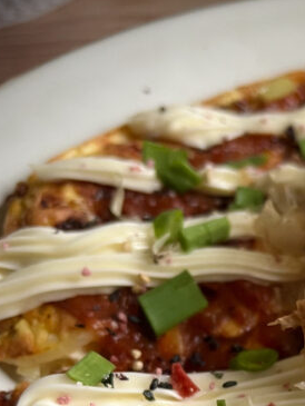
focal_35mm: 73
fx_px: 857
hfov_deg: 18.9
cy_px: 459
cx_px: 377
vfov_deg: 24.6
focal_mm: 5.7
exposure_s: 1/82
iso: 125
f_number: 1.5
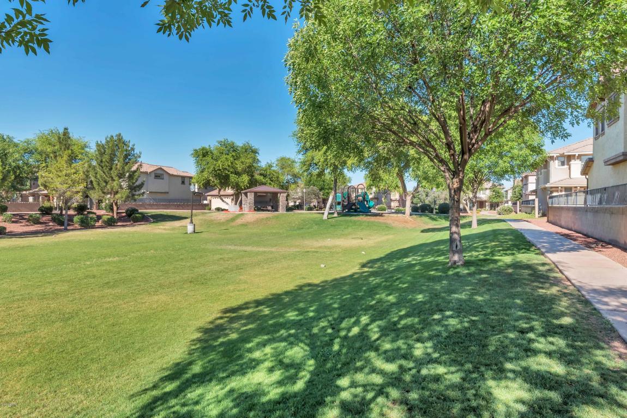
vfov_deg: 57.2
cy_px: 209
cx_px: 314
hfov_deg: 78.6
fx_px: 383
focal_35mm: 22
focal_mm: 22
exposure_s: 1/400
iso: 400
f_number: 10
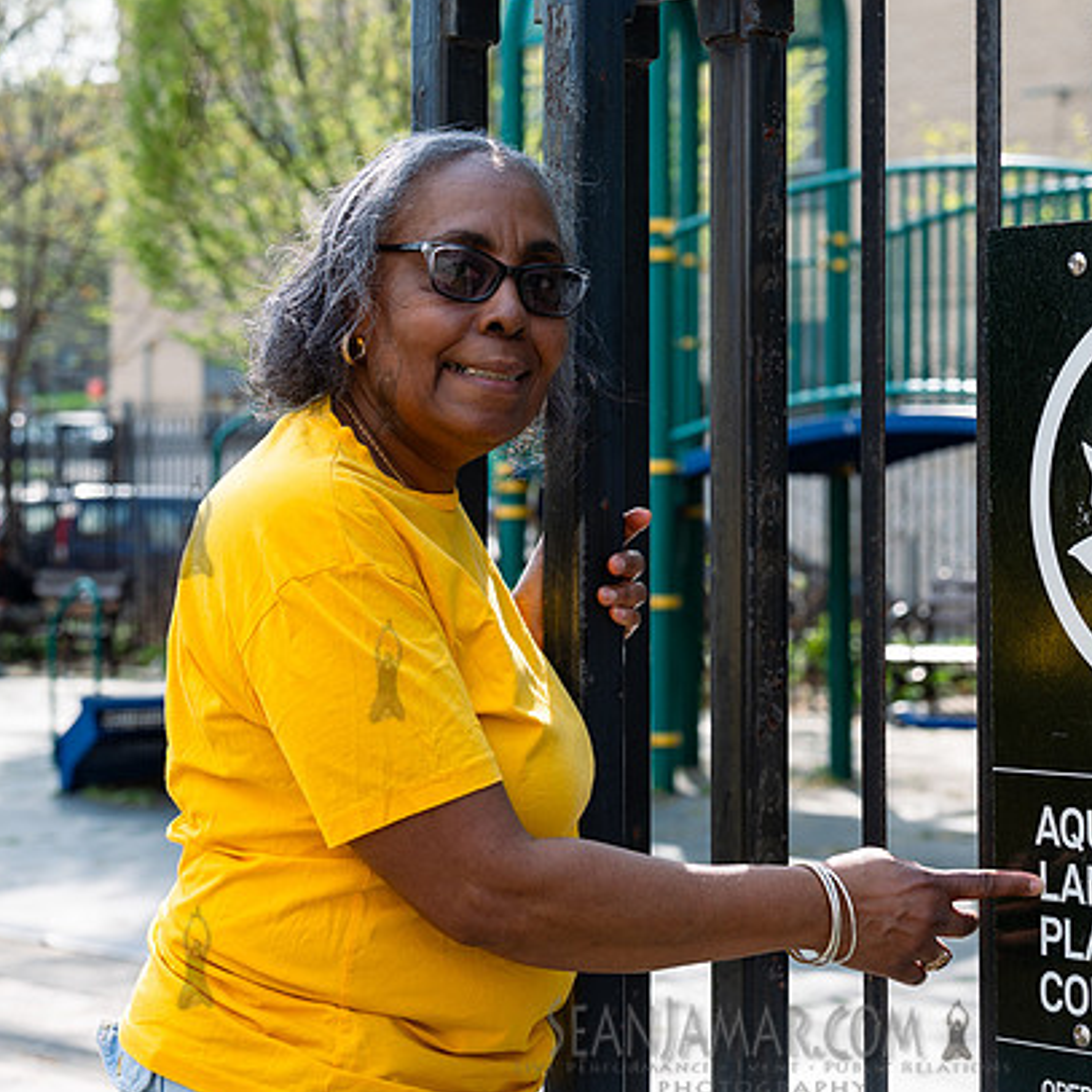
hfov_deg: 19.3
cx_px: 662
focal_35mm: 90
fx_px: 3212
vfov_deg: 19.3
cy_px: 428
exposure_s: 1/250
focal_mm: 55
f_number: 4.5
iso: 100
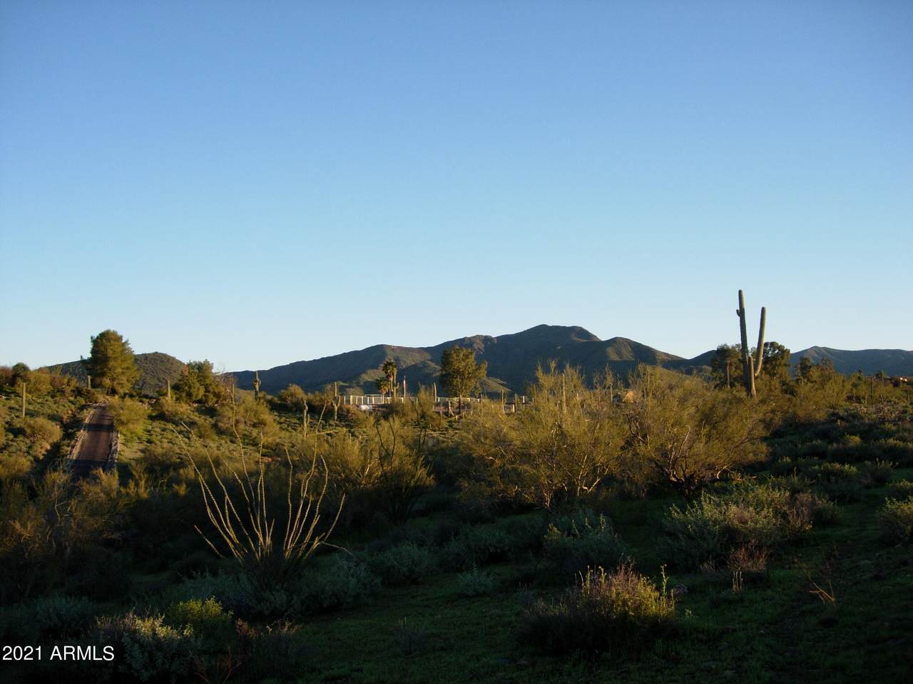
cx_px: 456
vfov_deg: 37.7
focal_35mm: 38
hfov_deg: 49.0
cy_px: 342
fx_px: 1002
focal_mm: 7.8
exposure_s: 1/527
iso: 64
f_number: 2.8
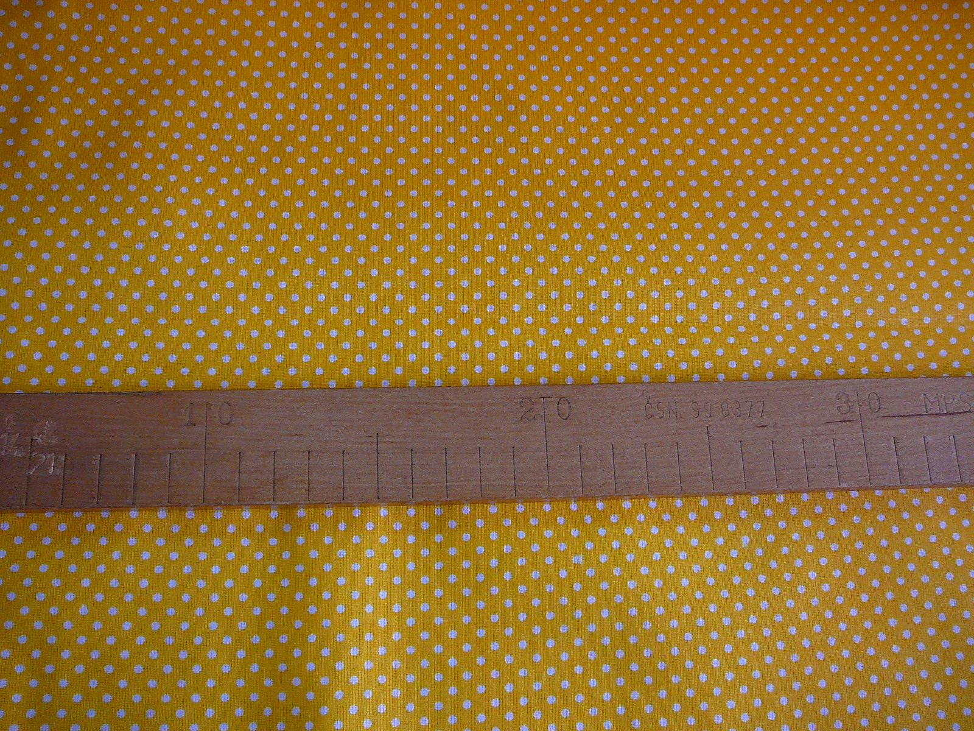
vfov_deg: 40.7
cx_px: 487
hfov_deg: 52.6
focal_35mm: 35
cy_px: 366
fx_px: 985
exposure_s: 1/40
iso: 160
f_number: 2.8
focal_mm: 5.2
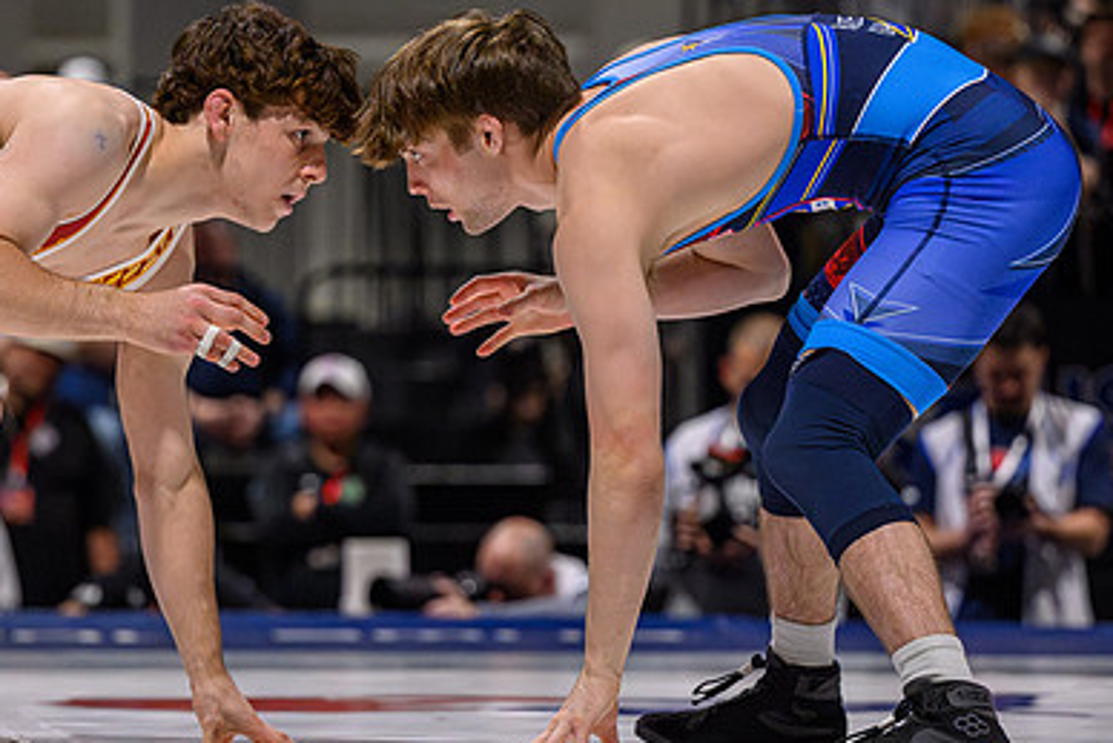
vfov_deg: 6.6
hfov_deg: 9.9
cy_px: 365
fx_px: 6433
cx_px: 444
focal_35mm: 208
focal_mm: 110
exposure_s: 1/800
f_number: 2.8
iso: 7200
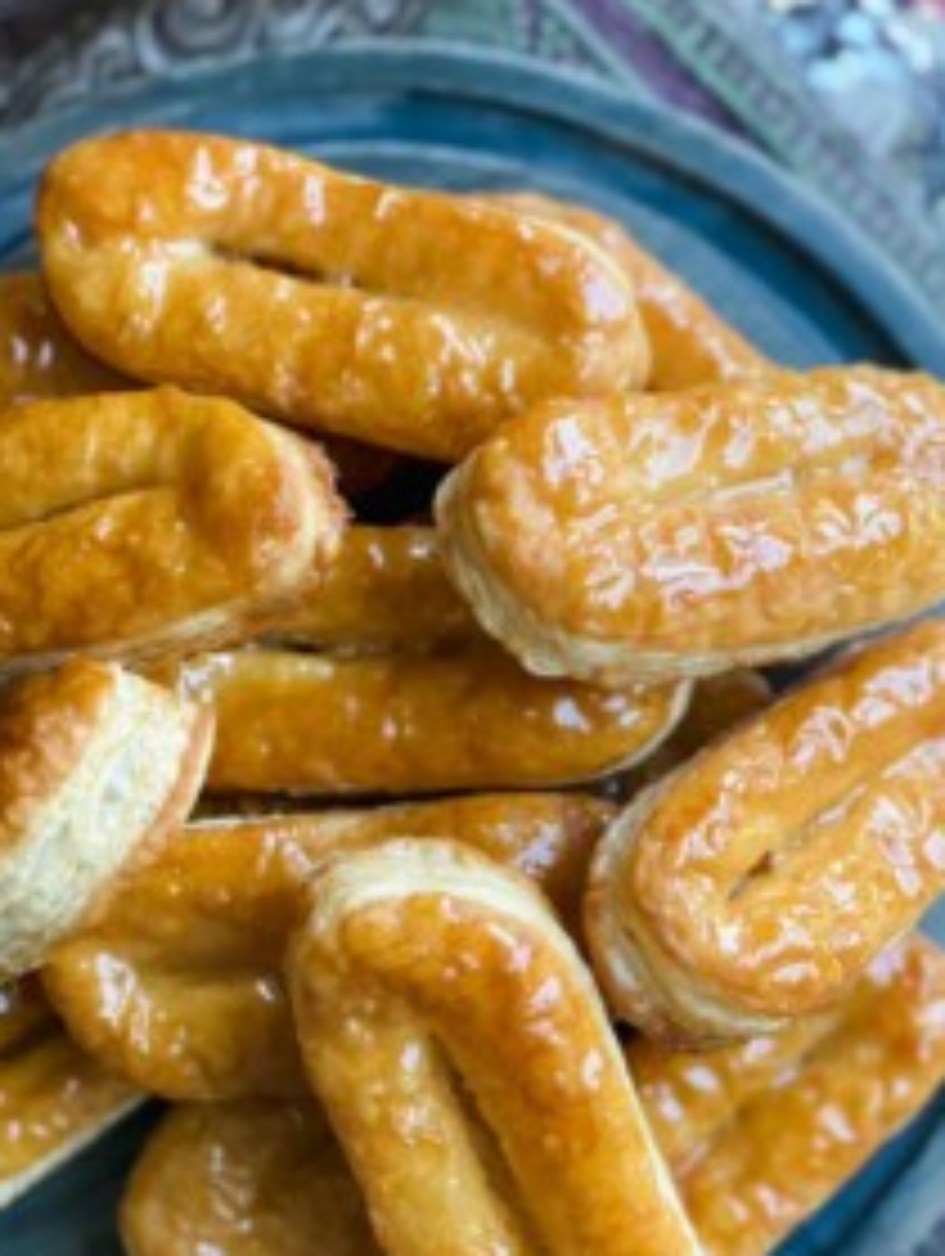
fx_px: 2433
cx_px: 508
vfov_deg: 28.9
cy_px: 734
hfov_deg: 22.0
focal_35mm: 67
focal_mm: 6
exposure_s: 1/120
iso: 250
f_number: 2
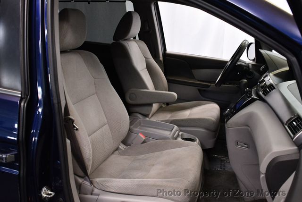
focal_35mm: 36
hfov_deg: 53.1
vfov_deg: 36.9
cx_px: 151
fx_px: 302
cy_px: 101
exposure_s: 1/125
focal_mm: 18
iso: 1400
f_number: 3.5
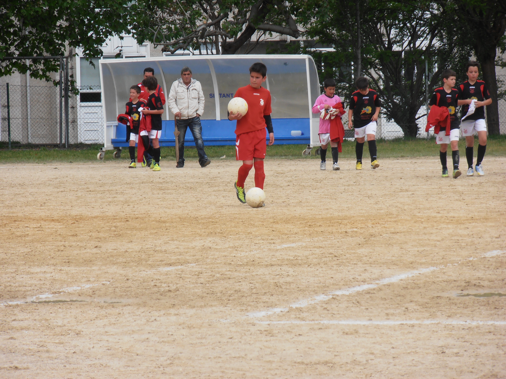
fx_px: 3508
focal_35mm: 240
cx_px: 253
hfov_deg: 8.2
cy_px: 190
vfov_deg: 6.2
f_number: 5.7
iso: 80
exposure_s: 1/320
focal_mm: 42.54
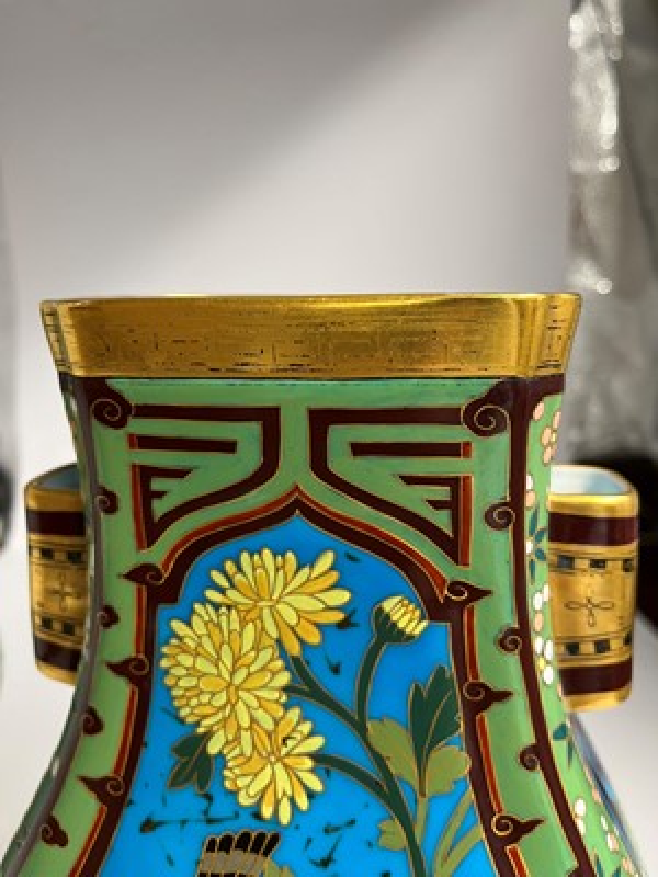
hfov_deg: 53.1
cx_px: 329
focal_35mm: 26
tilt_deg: -12.7
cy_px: 438
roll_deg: +0.4
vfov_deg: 67.3
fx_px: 659
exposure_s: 1/50
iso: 64
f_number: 1.6
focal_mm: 5.1
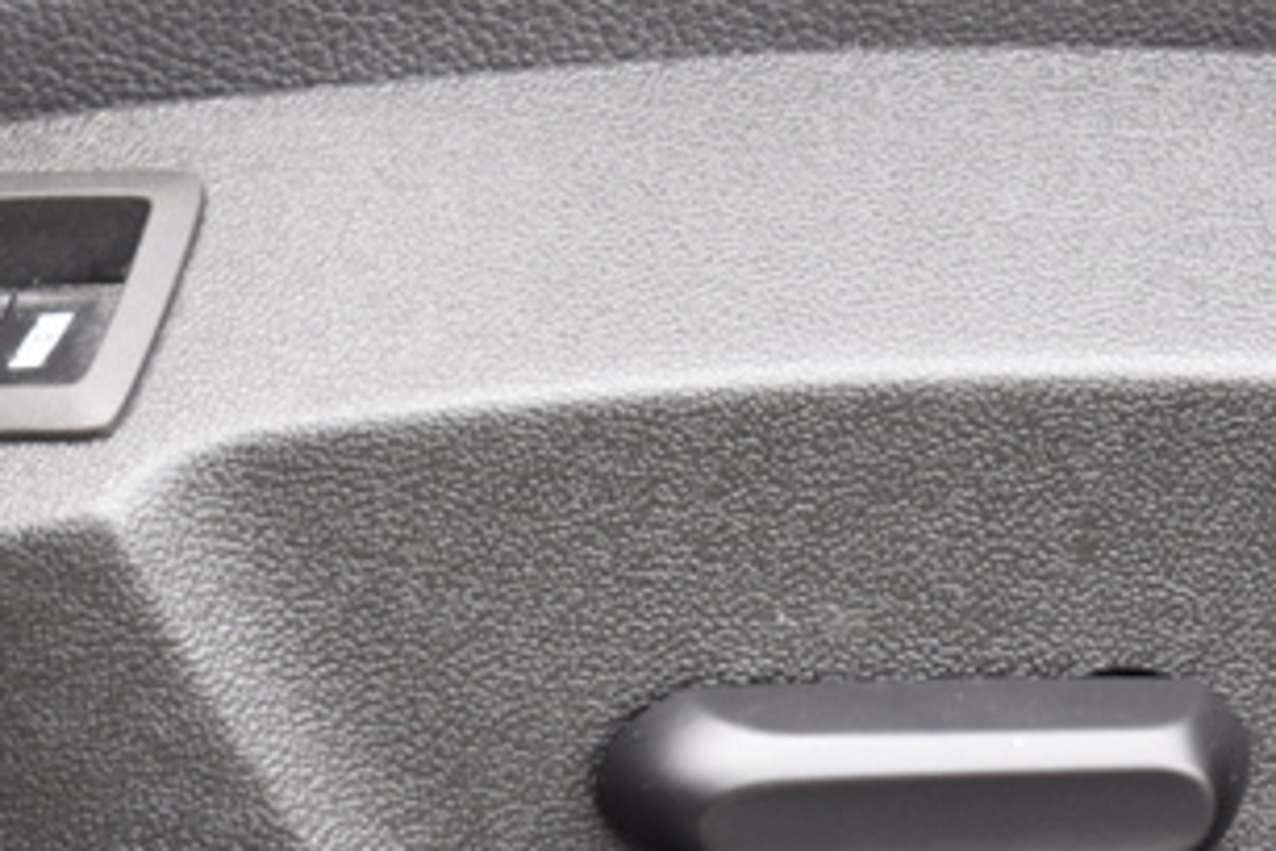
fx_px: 9391
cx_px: 909
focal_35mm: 265
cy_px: -217
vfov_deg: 5.2
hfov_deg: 7.8
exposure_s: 1/60
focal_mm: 45
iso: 640
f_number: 5
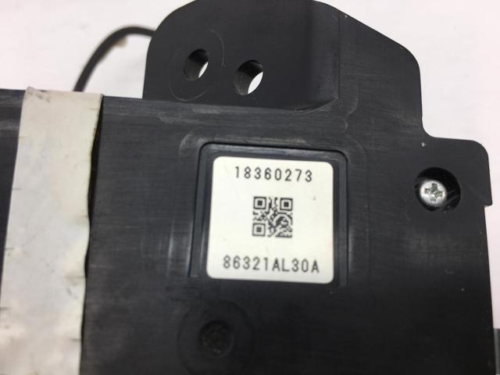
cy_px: 188
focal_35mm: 29
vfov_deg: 48.2
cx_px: 250
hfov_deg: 61.7
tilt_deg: -52.9
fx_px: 419
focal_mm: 4.15
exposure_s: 1/169
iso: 25
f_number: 2.2
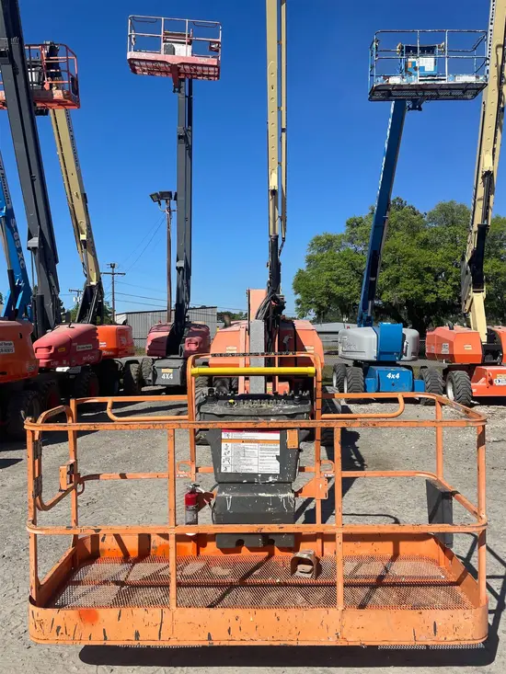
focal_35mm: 26
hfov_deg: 53.1
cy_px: 337
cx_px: 253
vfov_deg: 67.3
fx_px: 507
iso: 32
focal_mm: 4.2
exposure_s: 1/4464
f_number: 1.6
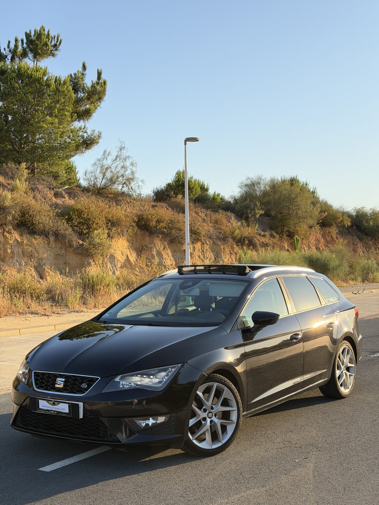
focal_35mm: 48
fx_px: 701
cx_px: 190
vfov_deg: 39.7
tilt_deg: +0.5
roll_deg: +0.6
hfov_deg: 30.3
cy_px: 252
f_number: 1.78
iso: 100
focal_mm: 6.76
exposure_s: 1/1883
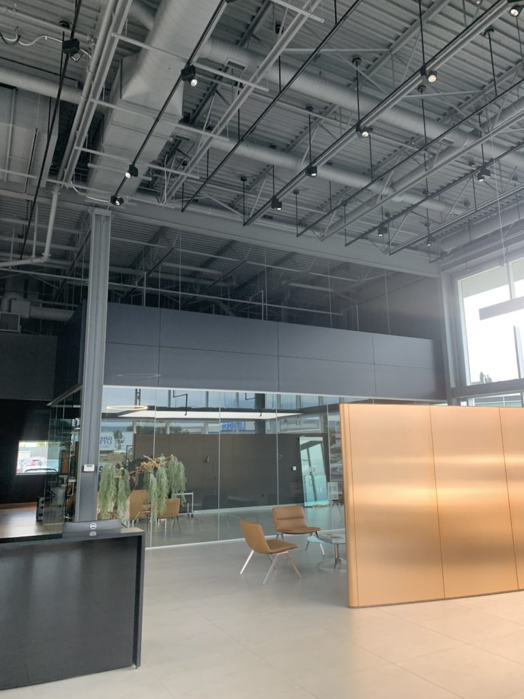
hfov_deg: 53.1
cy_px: 350
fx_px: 525
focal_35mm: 26
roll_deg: +0.4
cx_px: 262
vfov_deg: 67.3
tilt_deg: +11.7
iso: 125
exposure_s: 1/60
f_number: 1.8
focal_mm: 4.25
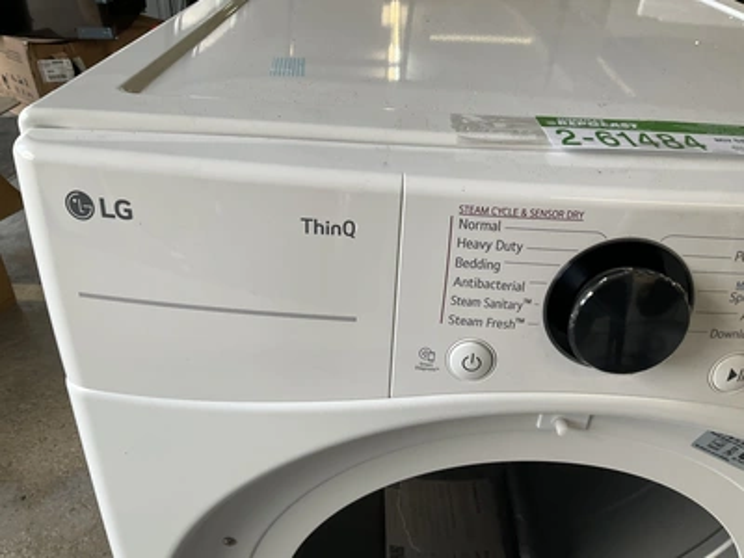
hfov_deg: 61.7
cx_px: 372
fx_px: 623
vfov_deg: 48.2
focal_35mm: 29
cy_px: 279
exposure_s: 1/60
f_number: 1.8
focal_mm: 3
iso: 40
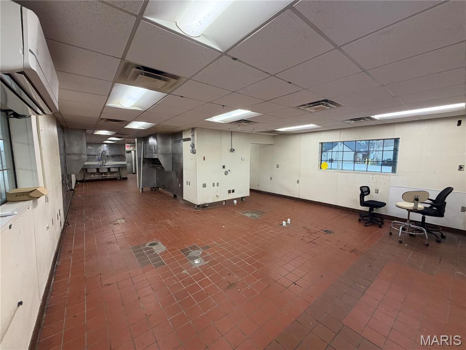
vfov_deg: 85.7
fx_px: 188
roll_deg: -0.2
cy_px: 175
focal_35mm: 14
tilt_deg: -3.9
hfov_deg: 102.1
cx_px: 233
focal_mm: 2.22
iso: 200
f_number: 2.2
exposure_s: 1/121
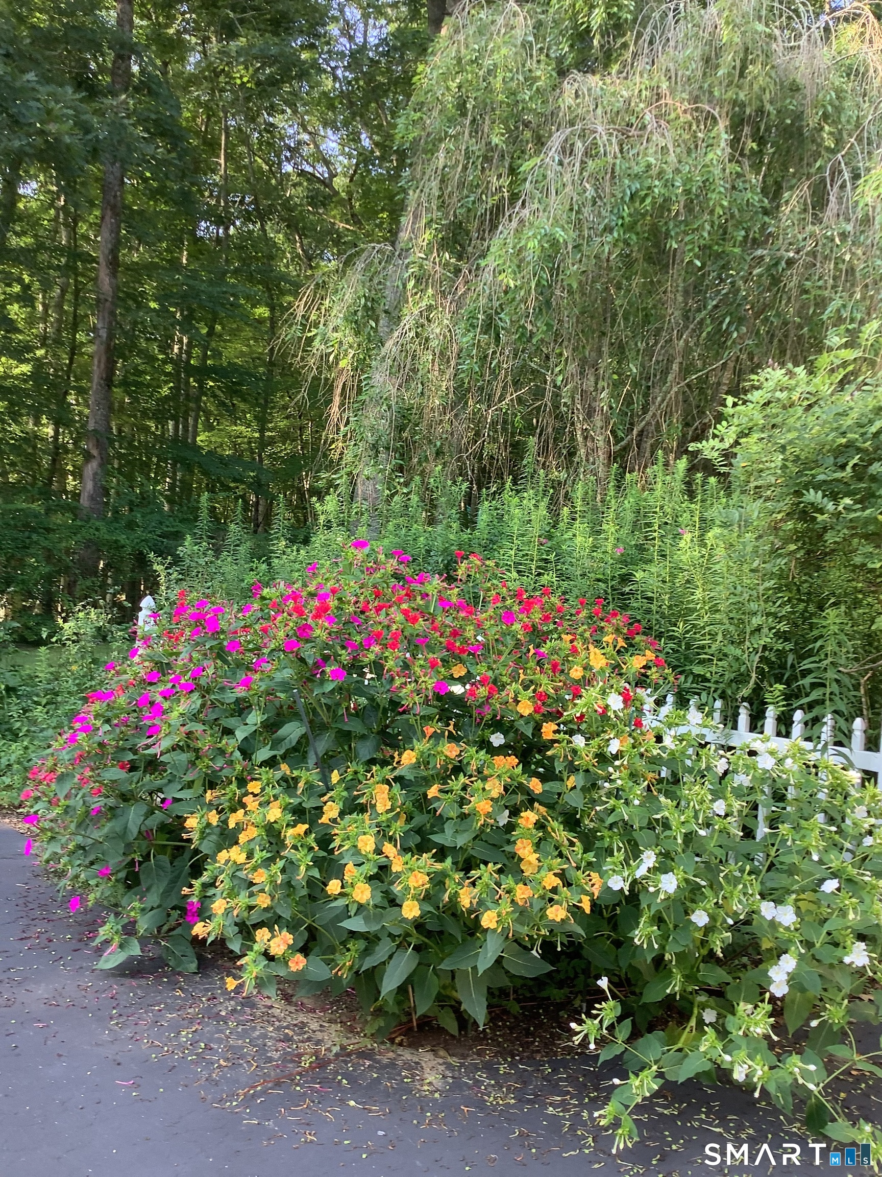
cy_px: 588
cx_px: 441
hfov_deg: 45.4
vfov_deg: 58.4
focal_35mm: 31
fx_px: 1053
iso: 50
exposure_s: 1/120
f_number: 2.4
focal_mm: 3.3
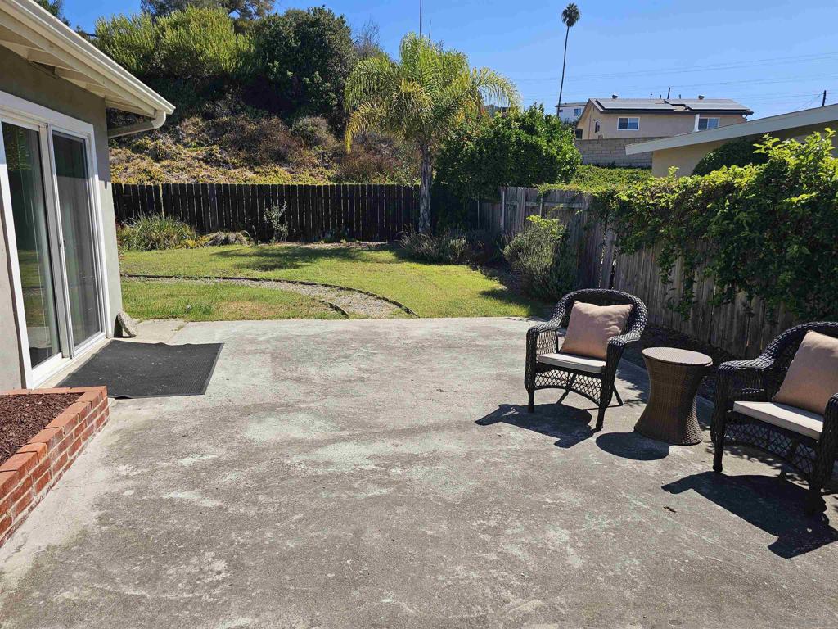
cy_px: 314
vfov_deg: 58.9
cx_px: 419
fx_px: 557
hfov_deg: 73.9
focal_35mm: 23
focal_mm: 6.3
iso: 10
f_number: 1.7
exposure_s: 1/754
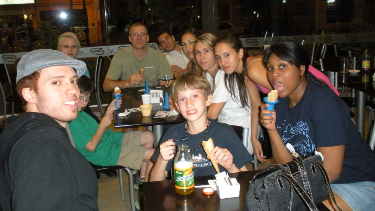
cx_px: 191
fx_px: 398
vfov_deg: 29.5
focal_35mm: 40
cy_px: 72
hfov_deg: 50.5
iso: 409
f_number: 3.5
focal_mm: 6.3
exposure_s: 1/60
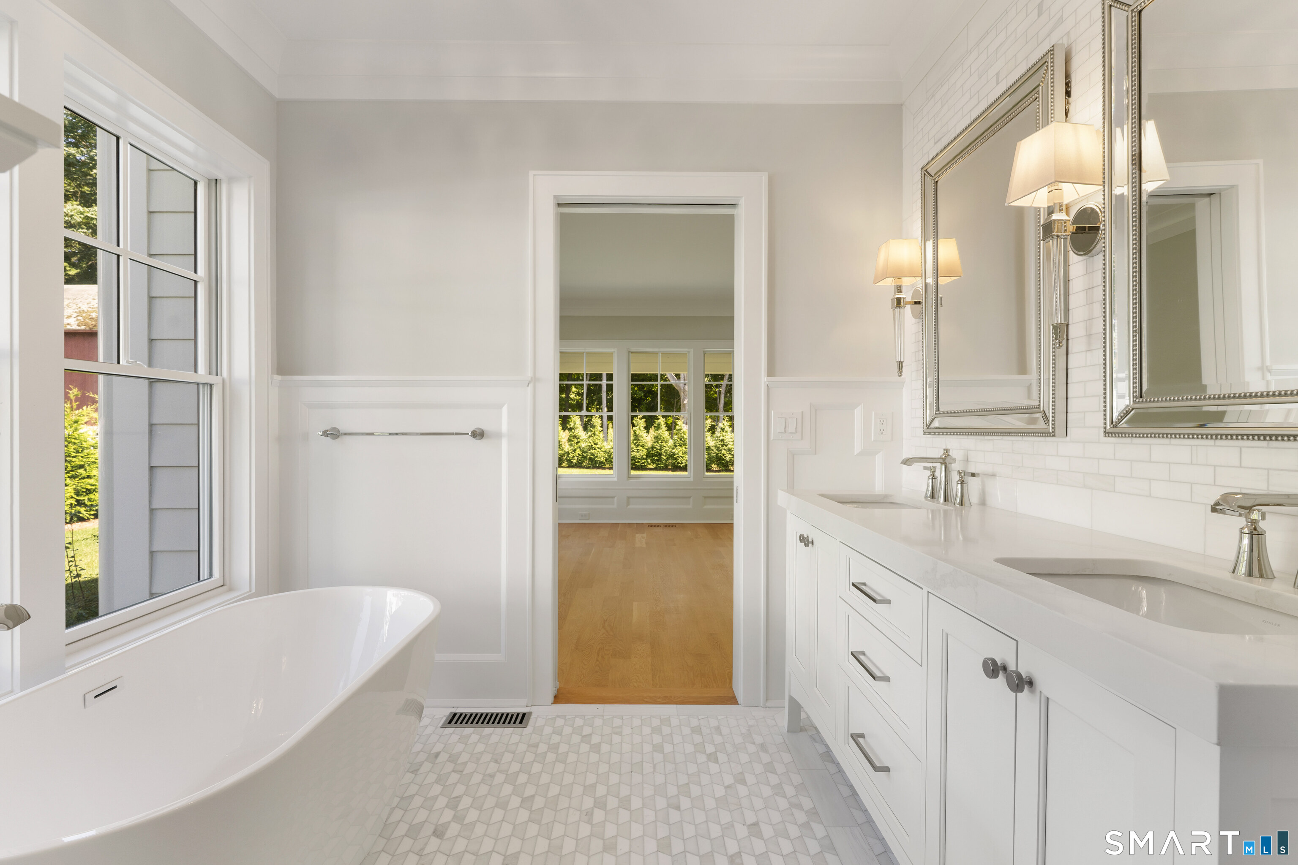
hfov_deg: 93.3
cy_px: 432
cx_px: 649
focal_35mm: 17
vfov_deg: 70.4
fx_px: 613
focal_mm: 17
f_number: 8
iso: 320
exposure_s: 1/15
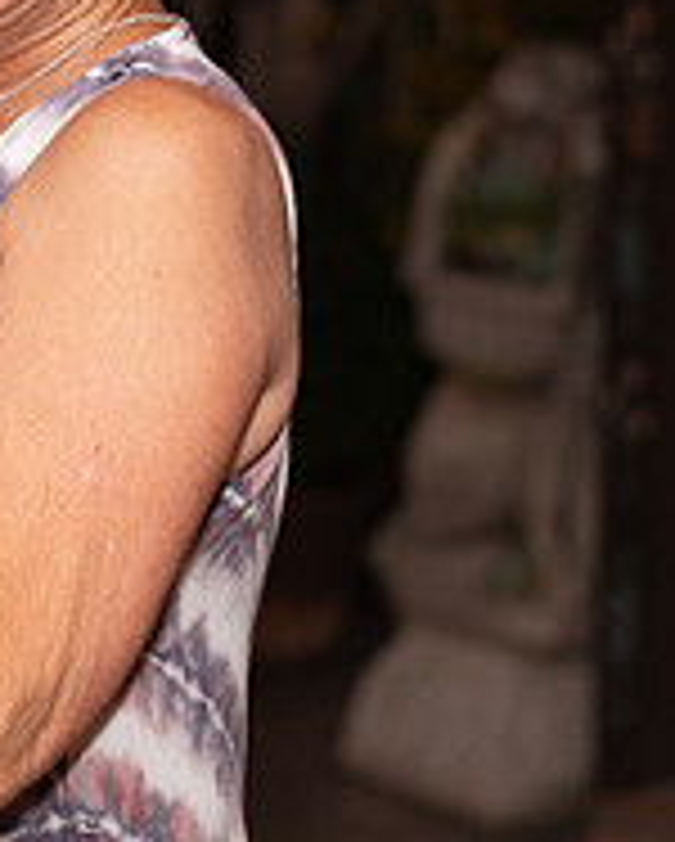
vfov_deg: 11.9
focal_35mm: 160
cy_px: -16
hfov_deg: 9.6
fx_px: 3989
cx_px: -81
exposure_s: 1/200
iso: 500
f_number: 2.2
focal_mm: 55
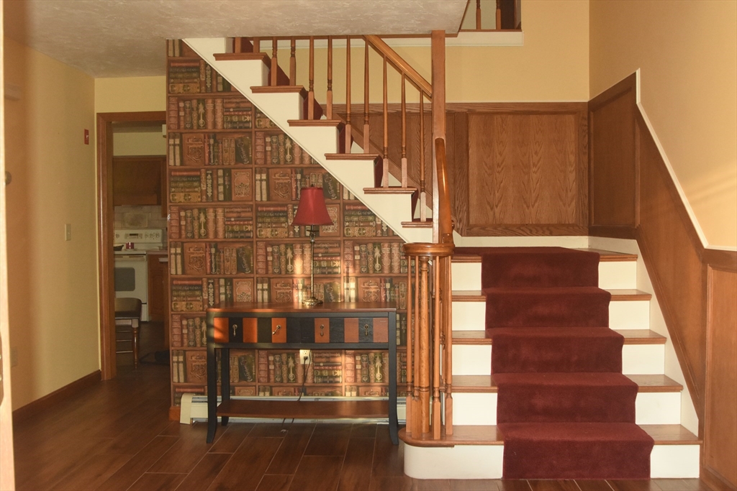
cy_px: 246
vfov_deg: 40.0
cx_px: 368
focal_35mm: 33
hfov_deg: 57.2
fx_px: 676
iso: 2500
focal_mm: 22
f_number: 6.3
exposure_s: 1/80
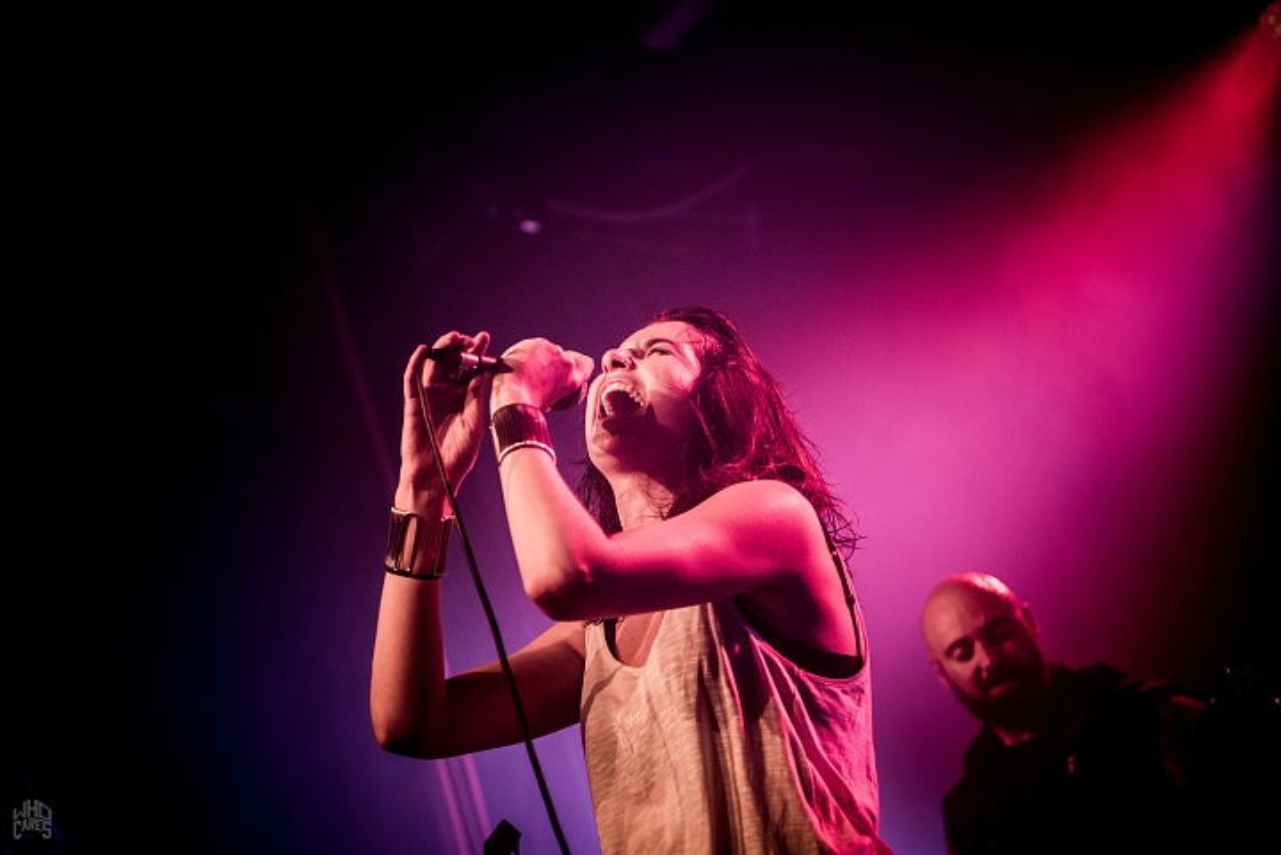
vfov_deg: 19.5
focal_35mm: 70
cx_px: 640
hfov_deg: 28.8
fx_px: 2492
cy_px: 428
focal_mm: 70
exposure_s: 1/100
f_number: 2.8
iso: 2500
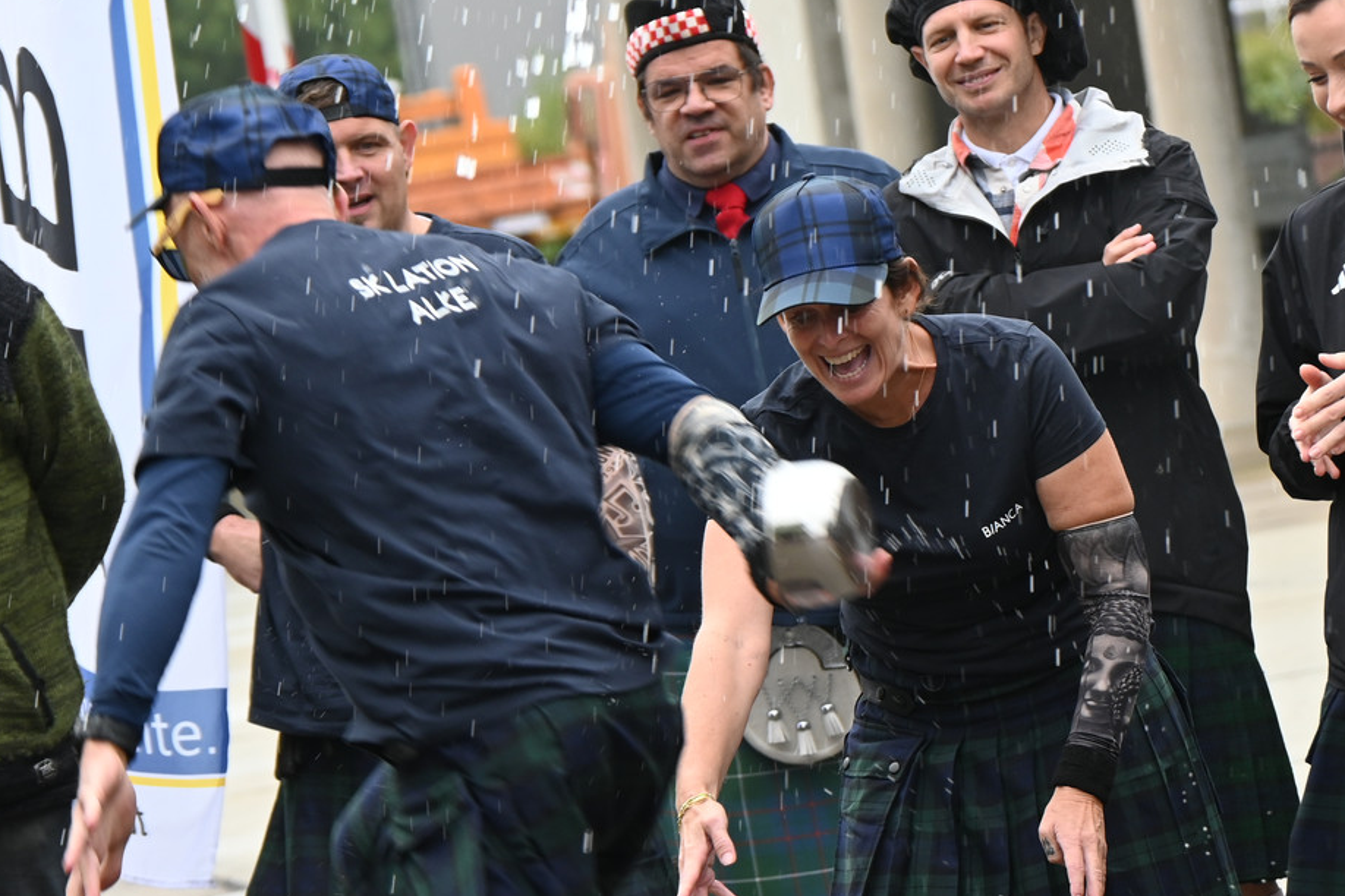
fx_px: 14646
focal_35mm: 392
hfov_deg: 5.3
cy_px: 542
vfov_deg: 3.5
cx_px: 942
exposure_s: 1/250
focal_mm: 125
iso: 250
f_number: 5.3
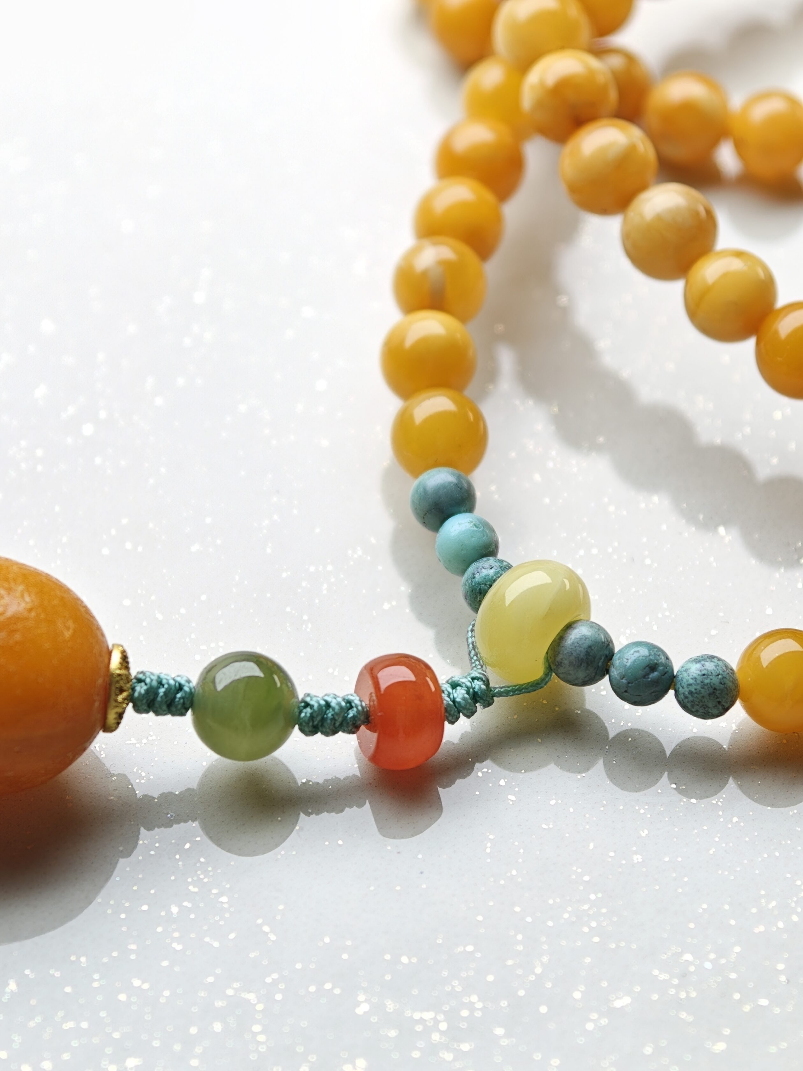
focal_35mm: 124
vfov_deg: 15.9
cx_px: 402
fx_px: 3835
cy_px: 536
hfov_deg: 12.0
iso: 80
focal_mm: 16.53
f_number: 2.1
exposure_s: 1/200
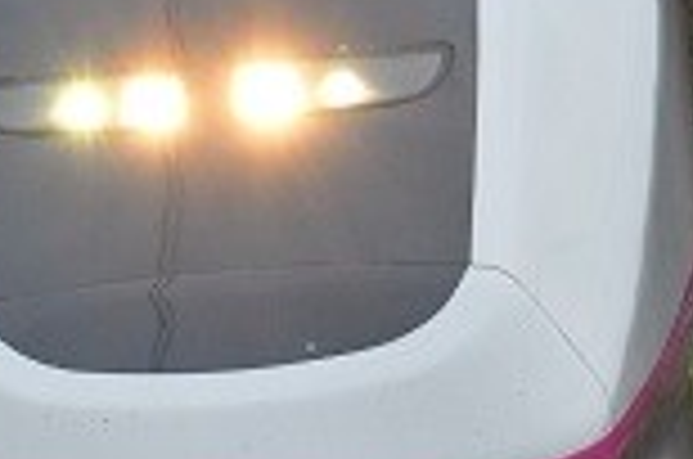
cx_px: -135
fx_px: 9278
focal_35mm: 483
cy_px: 178
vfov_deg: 2.8
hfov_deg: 4.3
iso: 800
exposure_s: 1/640
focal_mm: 110
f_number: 4.8
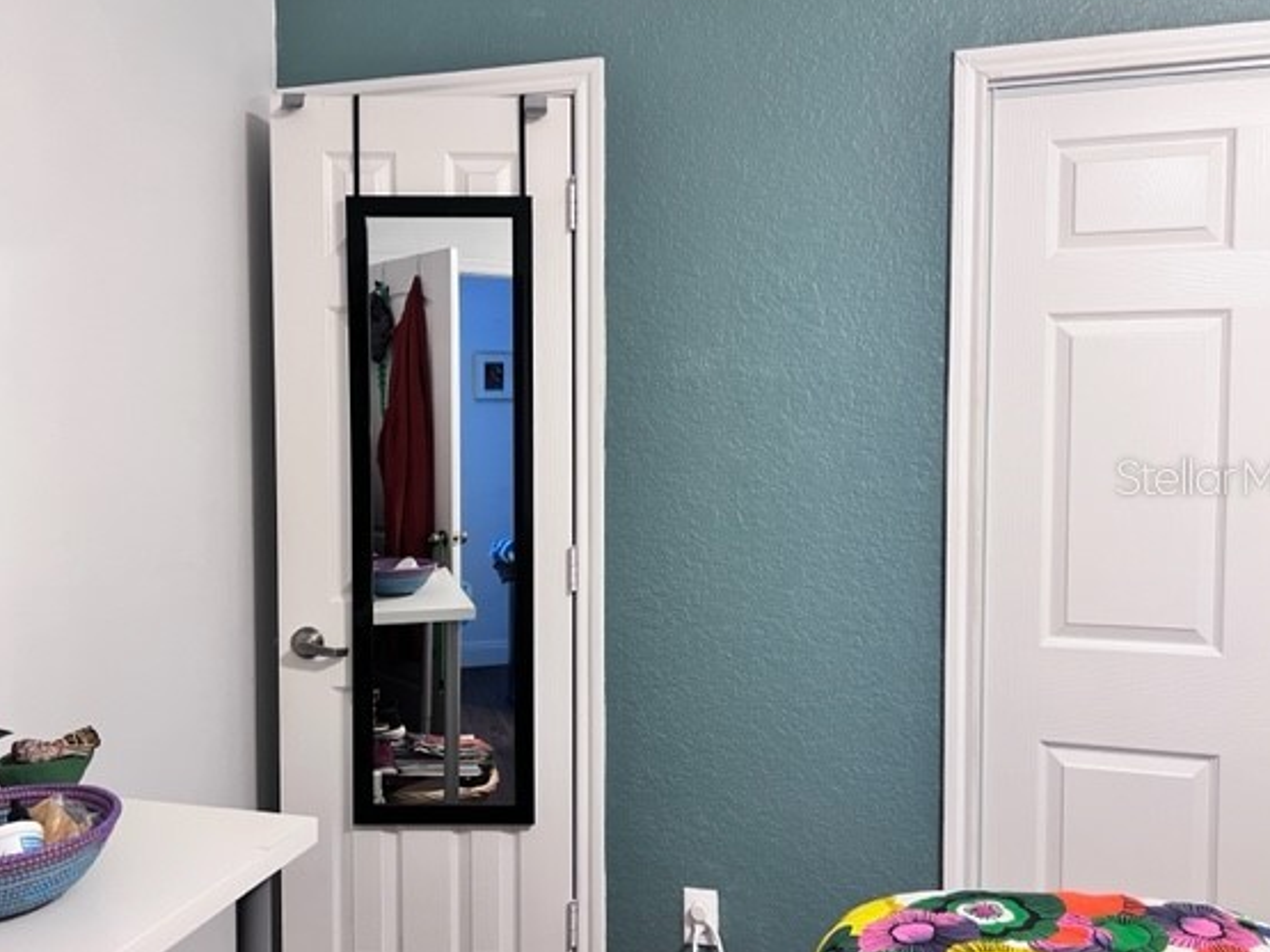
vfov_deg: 46.8
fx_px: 1100
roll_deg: +0.1
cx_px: 600
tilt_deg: -3.3
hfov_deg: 59.9
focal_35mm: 30
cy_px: 476
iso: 160
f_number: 1.5
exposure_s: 1/60
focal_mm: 5.7
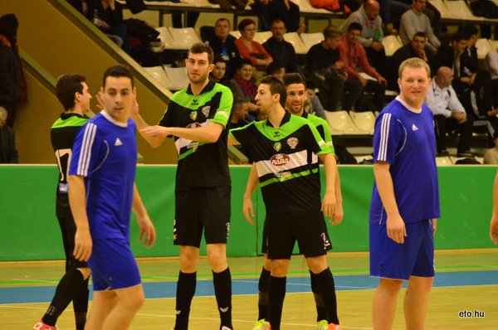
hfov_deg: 7.6
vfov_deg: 5.1
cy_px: 165
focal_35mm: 270
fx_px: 3729
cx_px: 249
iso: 4000
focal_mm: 180
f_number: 5
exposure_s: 1/400
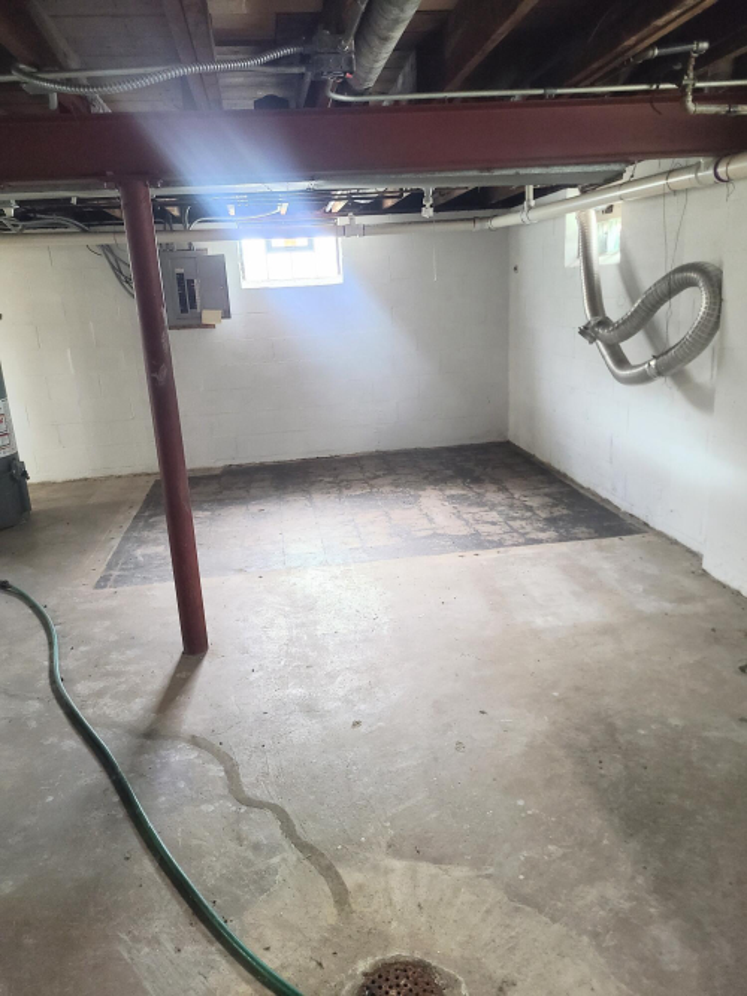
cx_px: 374
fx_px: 748
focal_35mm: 26
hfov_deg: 53.0
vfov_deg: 67.3
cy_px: 498
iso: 640
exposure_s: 1/40
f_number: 1.8
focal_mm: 5.4
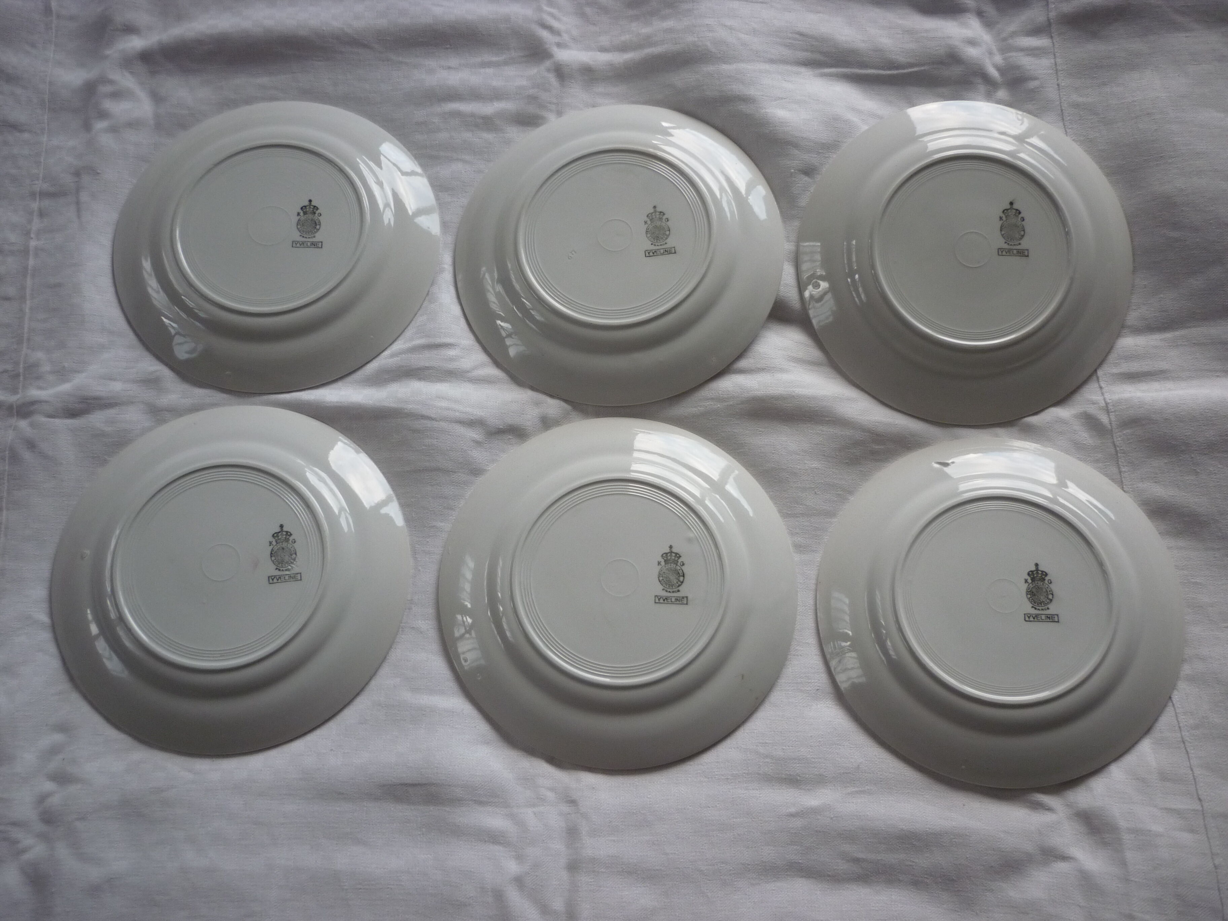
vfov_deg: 42.9
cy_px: 460
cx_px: 614
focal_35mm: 33
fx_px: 1171
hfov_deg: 55.4
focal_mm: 5.5
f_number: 2.8
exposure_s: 1/30
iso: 125
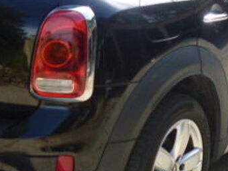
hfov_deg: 18.2
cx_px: 105
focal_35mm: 108
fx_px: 711
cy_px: 85
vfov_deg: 13.7
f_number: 3.1
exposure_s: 1/250
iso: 80
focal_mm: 6.6
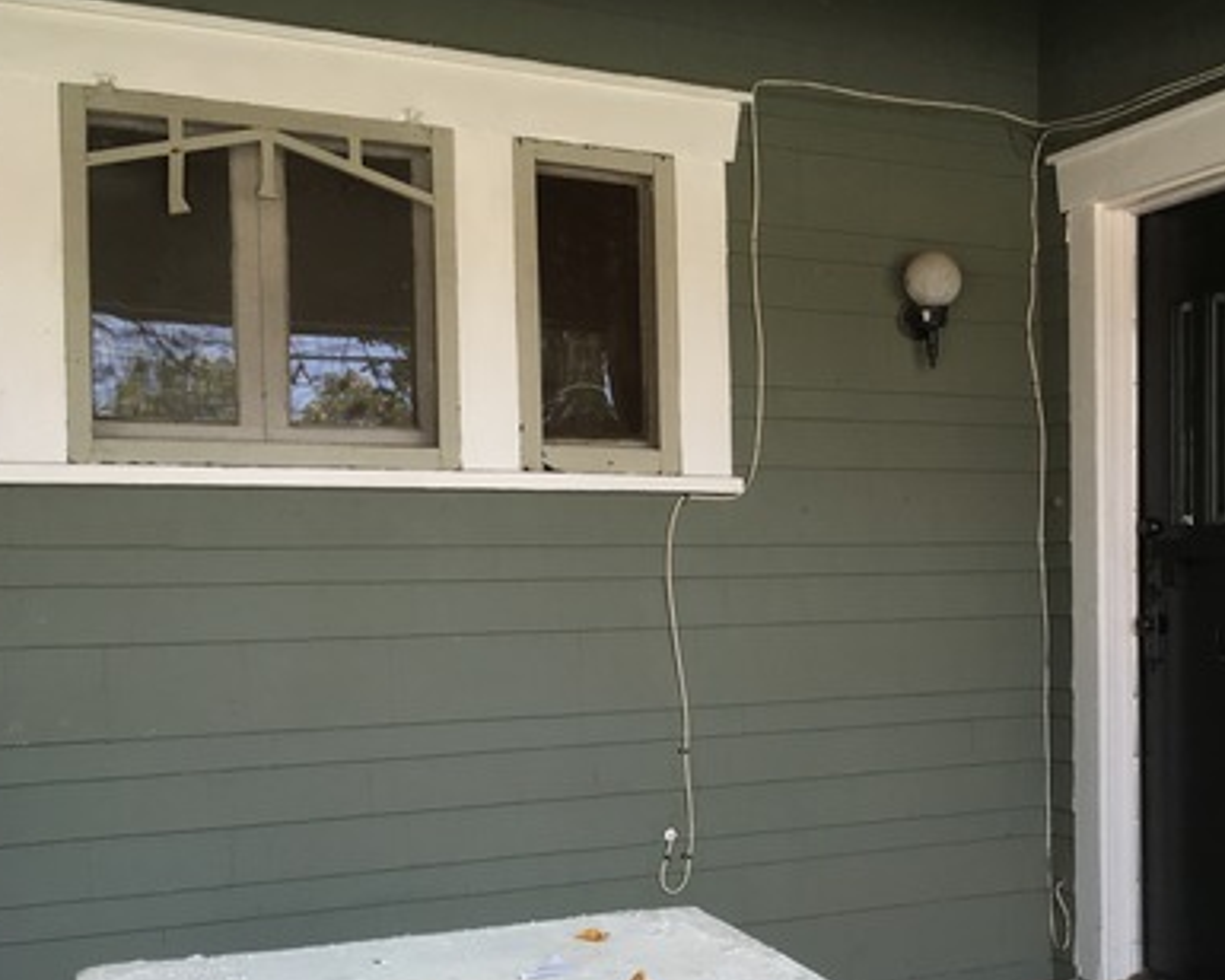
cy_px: 624
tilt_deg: +1.8
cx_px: 970
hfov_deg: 38.2
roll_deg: +0.7
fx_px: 1704
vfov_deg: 31.9
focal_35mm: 47
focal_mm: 4.15
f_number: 2.2
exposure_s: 1/120
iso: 40
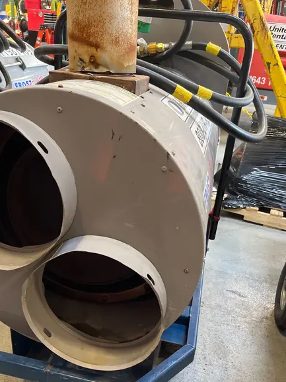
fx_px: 364
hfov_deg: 42.9
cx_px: 137
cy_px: 236
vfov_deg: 54.8
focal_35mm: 33
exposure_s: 1/60
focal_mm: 5.1
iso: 250
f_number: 1.6
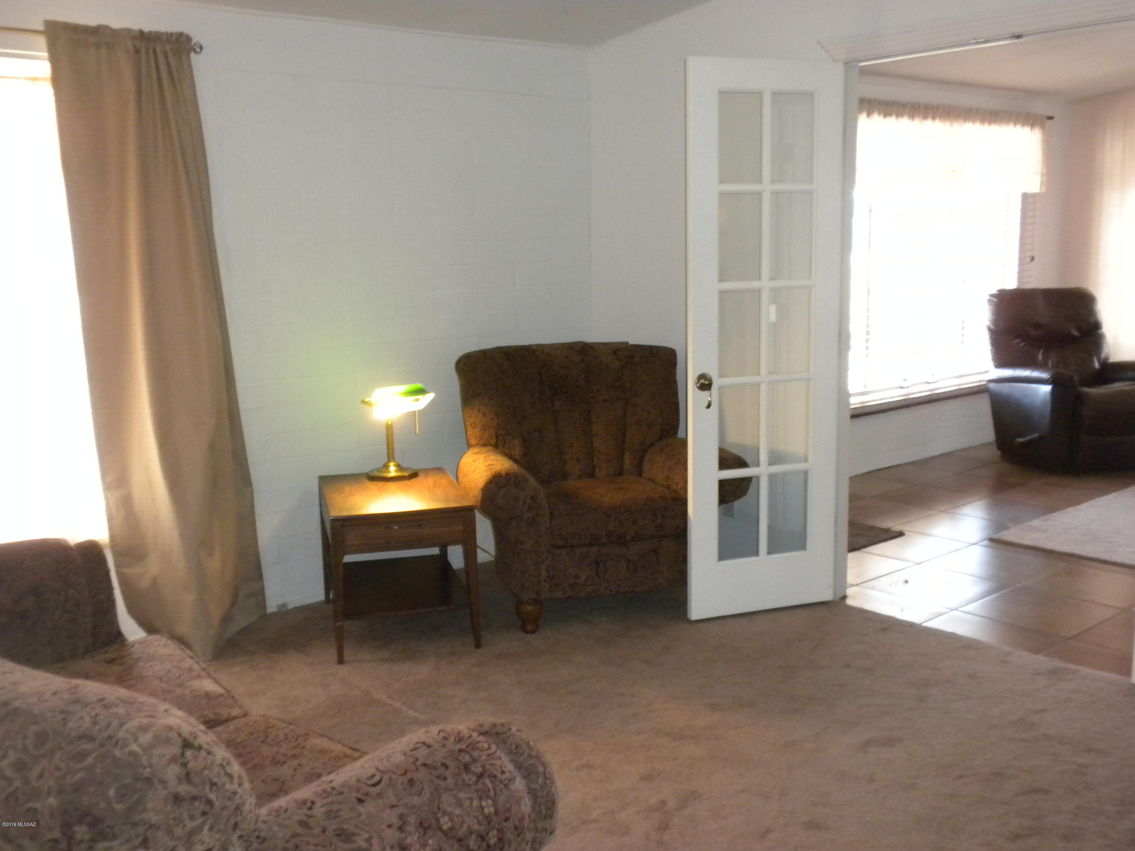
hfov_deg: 50.1
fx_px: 1213
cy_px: 426
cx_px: 568
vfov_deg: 38.7
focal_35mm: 37
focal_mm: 6.6
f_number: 3.5
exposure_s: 1/30
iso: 400
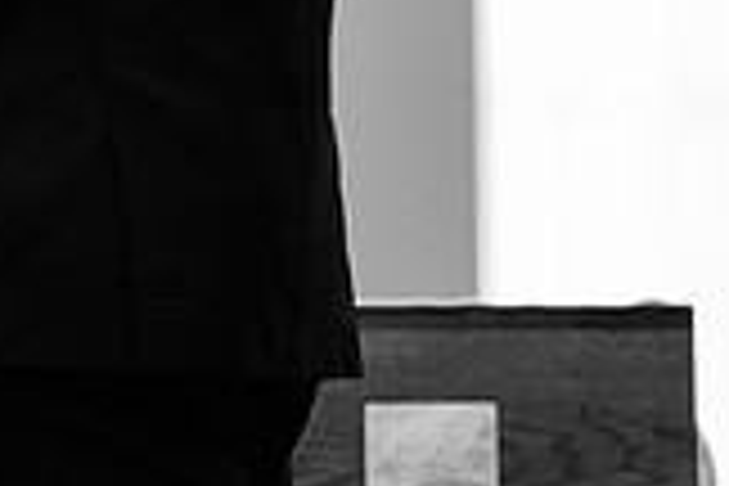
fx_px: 18122
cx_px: -848
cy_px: -89
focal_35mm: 895
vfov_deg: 1.5
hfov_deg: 2.3
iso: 1000
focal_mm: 200
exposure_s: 1/250
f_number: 2.8
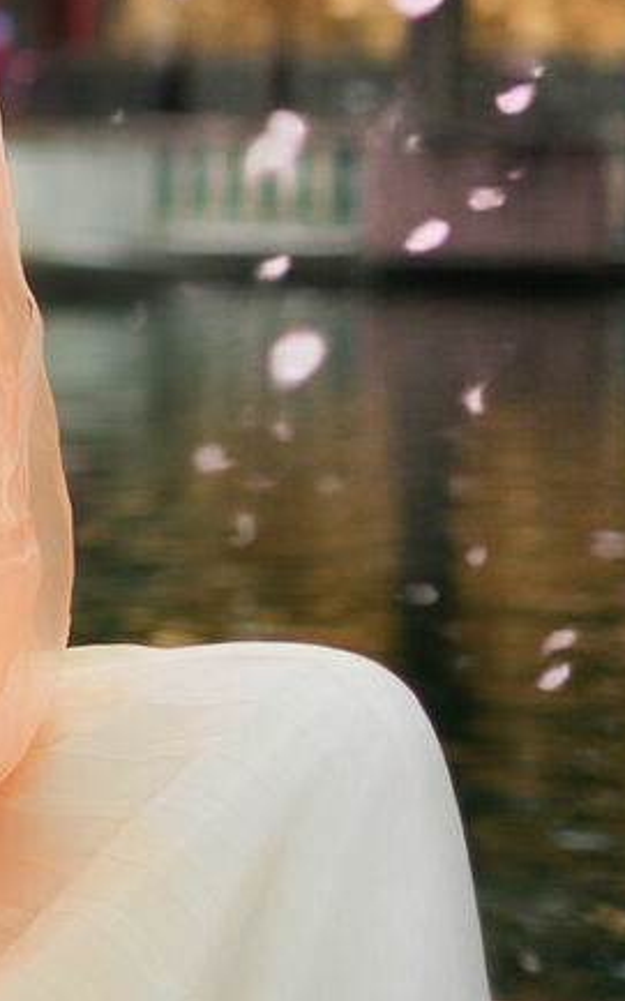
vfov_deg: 11.1
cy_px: -264
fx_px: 5045
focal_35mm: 185
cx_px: -468
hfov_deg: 6.9
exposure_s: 1/320
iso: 100
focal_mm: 50
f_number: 1.8
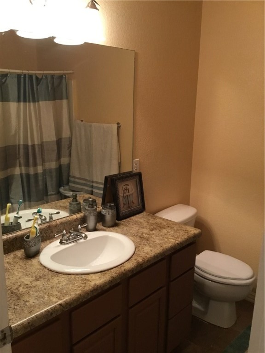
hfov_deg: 45.4
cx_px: 132
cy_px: 176
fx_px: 316
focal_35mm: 31
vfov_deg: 58.4
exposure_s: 1/30
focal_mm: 3.3
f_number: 2.4
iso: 160
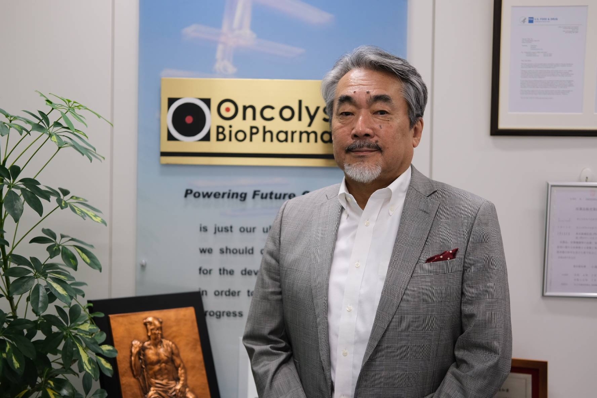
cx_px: 298
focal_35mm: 53
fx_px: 879
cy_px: 199
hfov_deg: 37.5
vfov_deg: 25.5
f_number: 2
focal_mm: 35
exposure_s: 1/140
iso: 320
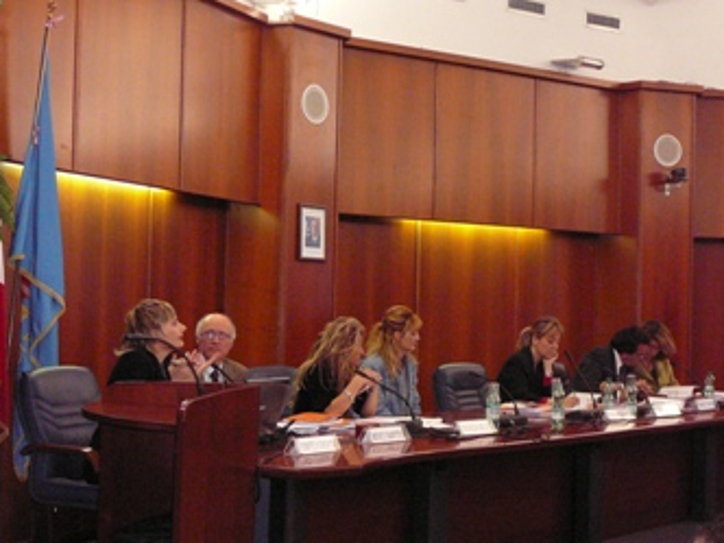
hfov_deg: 33.2
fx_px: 1213
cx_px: 299
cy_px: 312
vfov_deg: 25.2
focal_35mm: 58
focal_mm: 6.4
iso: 400
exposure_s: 1/30
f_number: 3.2
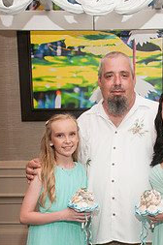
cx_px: 119
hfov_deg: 21.0
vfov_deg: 30.4
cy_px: 208
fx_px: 436
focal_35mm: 64
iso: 400
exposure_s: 1/60
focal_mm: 24
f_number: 5.6
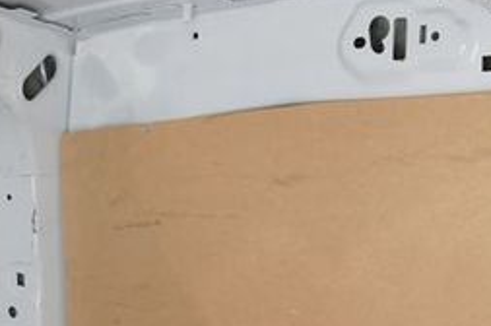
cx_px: 116
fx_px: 1349
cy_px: 562
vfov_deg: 12.7
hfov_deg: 20.5
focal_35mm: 99
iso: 160
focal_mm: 9.12
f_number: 2.8
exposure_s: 1/60
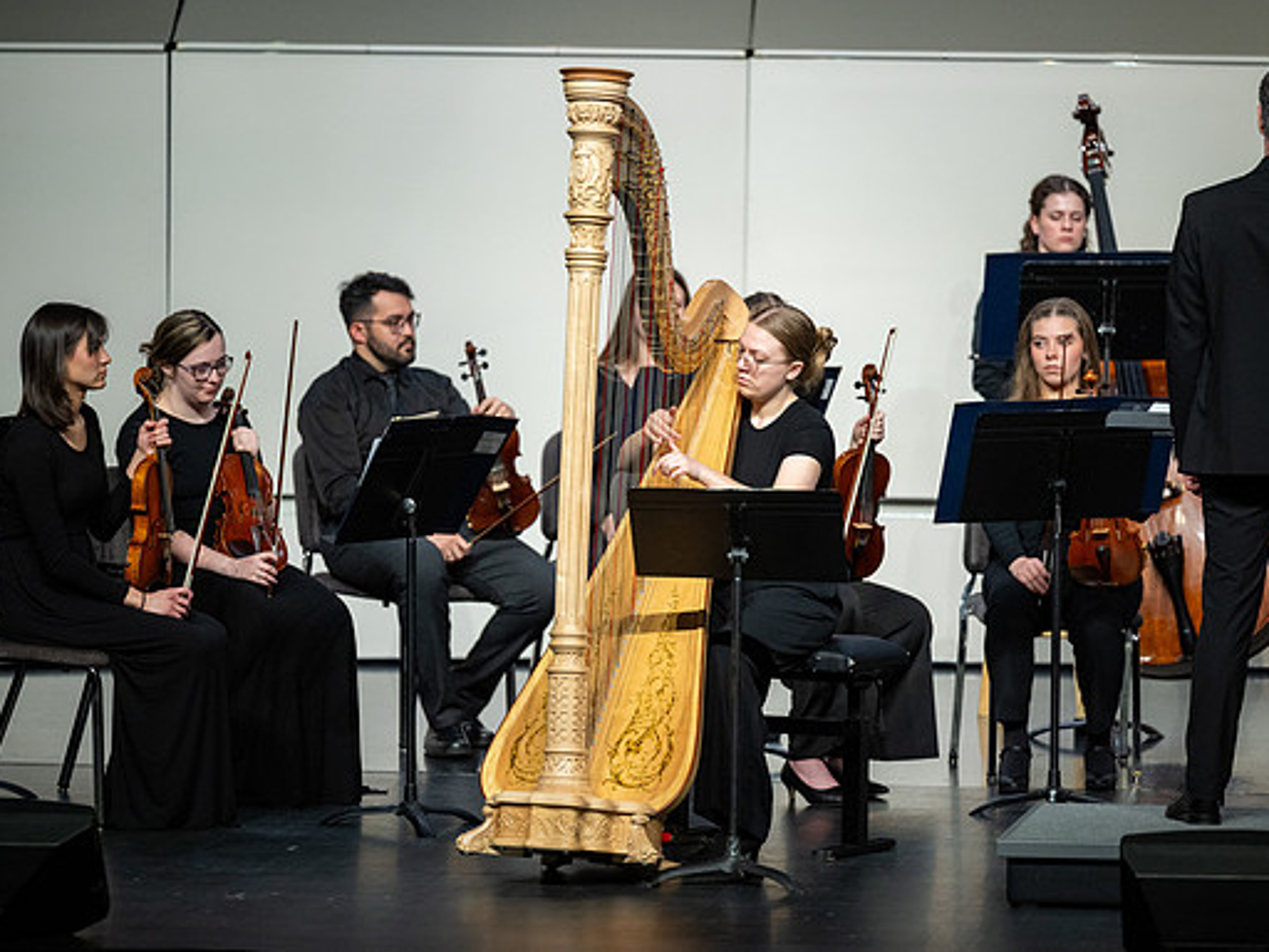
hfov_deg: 9.1
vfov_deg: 6.8
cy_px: 475
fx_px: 7992
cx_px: 627
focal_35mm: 218
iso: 1250
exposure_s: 1/500
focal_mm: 200
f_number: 2.8
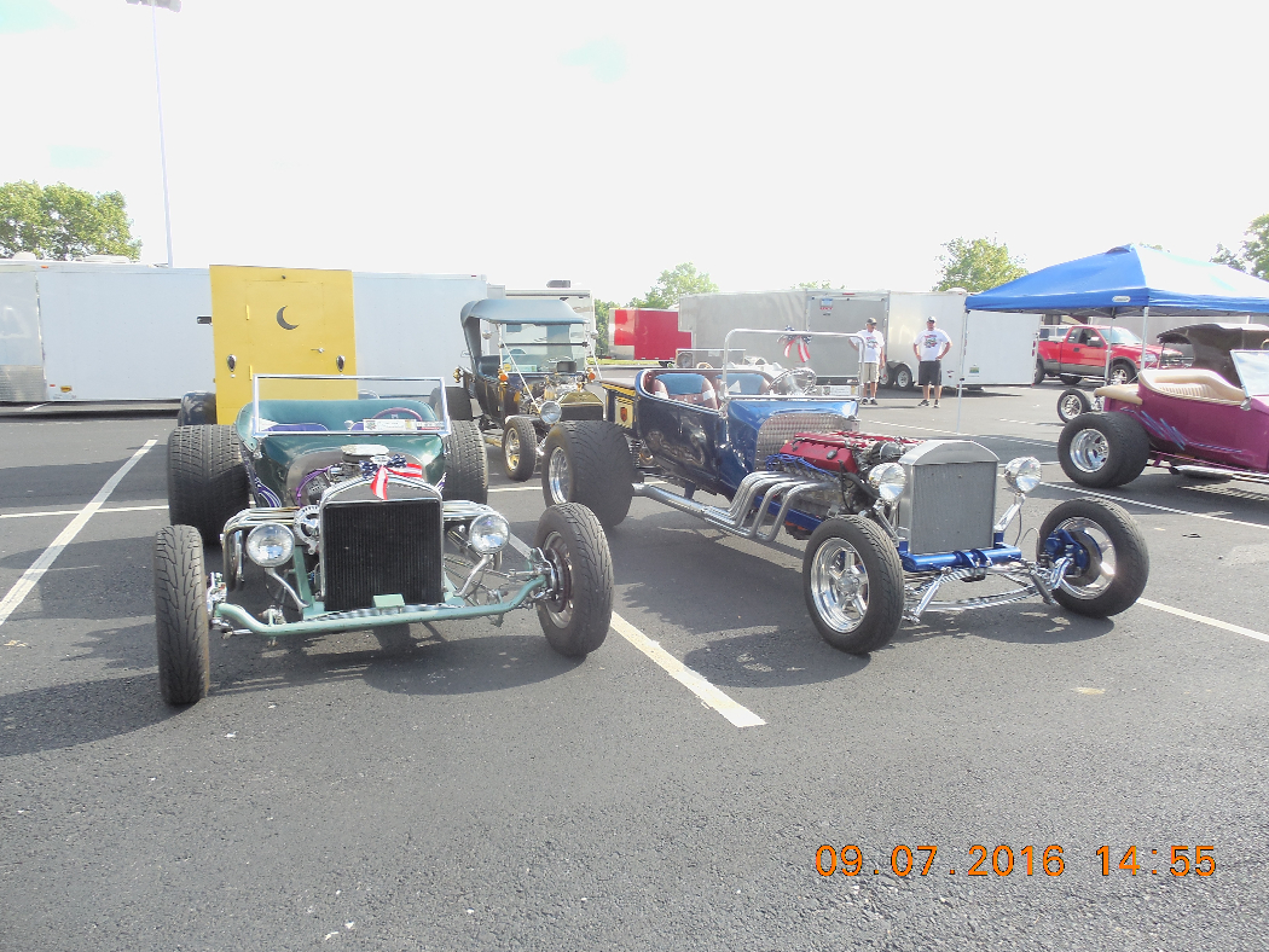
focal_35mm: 25
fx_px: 917
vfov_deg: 54.9
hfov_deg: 69.4
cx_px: 634
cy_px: 476
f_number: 3.3
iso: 125
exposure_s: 1/400
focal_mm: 4.5
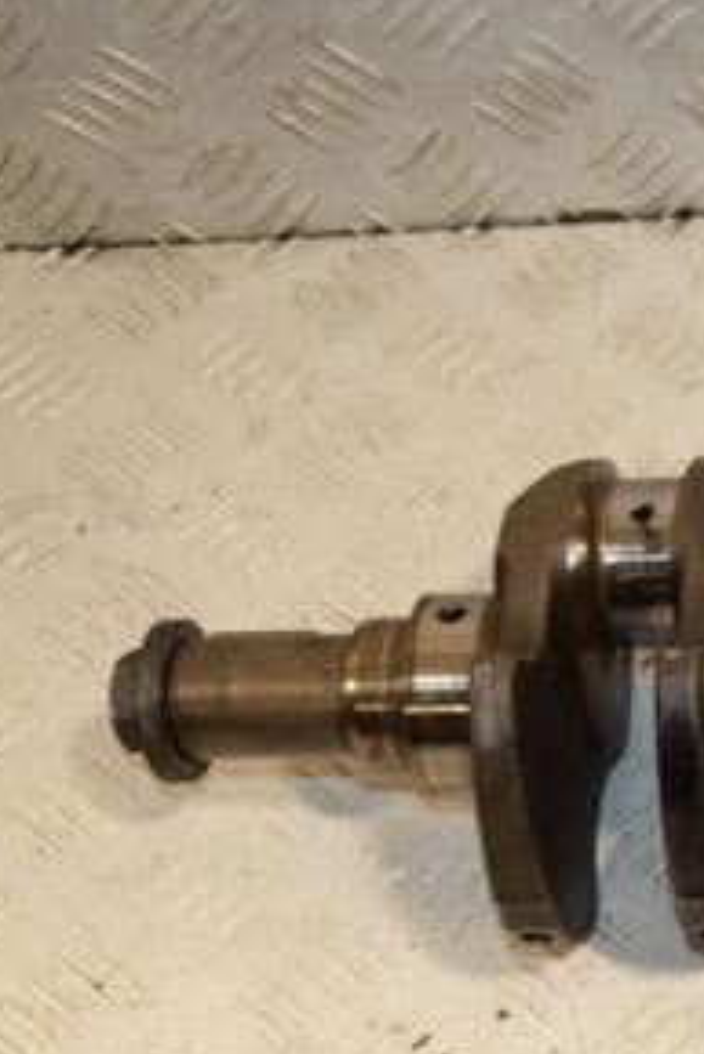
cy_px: 689
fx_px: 2373
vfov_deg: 24.9
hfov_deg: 15.5
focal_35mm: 81
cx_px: 1069
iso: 800
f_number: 5.6
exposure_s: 1/200
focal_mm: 26
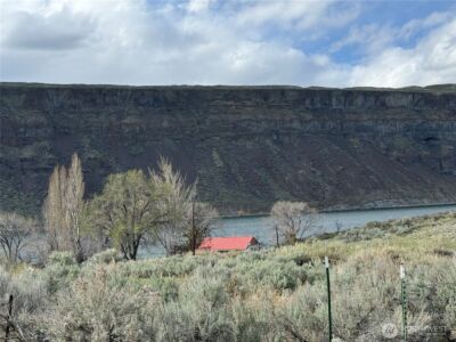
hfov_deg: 39.7
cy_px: 171
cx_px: 228
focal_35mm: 48
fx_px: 632
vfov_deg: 30.3
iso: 80
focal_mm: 6.76
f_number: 1.78
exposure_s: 1/3378
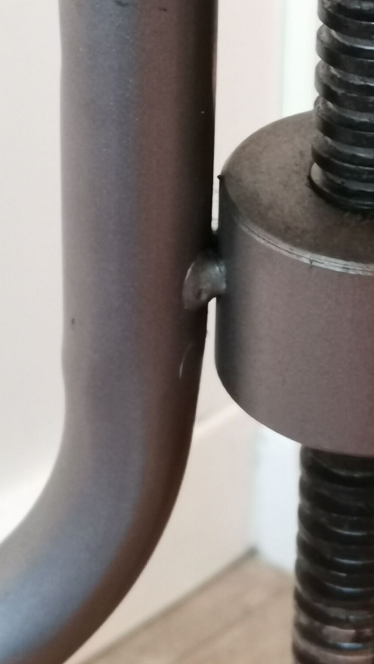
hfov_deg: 10.2
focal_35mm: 118
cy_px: 167
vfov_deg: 18.0
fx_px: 2080
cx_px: 354
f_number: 1.8
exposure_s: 1/33.3
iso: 320
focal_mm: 4.75
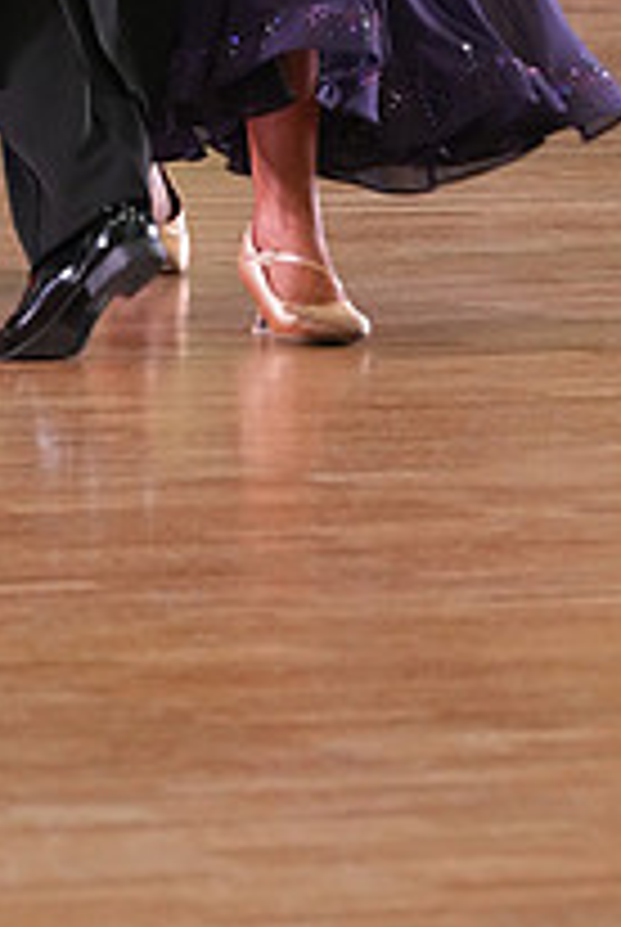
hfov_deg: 2.5
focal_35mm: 562
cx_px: 281
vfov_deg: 3.7
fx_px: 14492
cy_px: -338
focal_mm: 200
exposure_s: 1/200
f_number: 6.3
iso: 4000
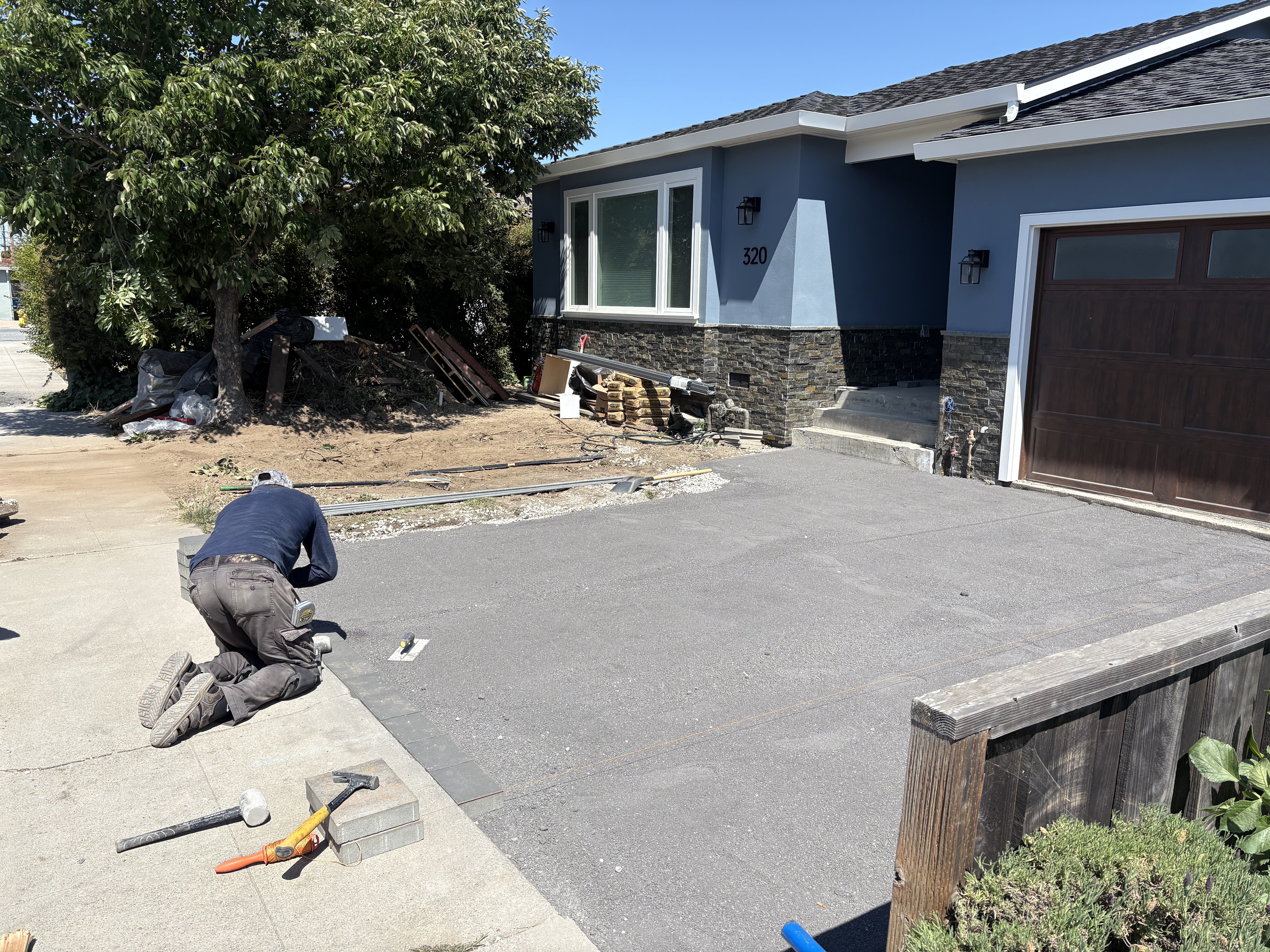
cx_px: 635
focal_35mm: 26
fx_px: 954
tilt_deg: -9.4
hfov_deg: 67.3
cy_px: 476
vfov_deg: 53.1
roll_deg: -0.1
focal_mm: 5.96
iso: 50
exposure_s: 1/2985
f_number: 1.6
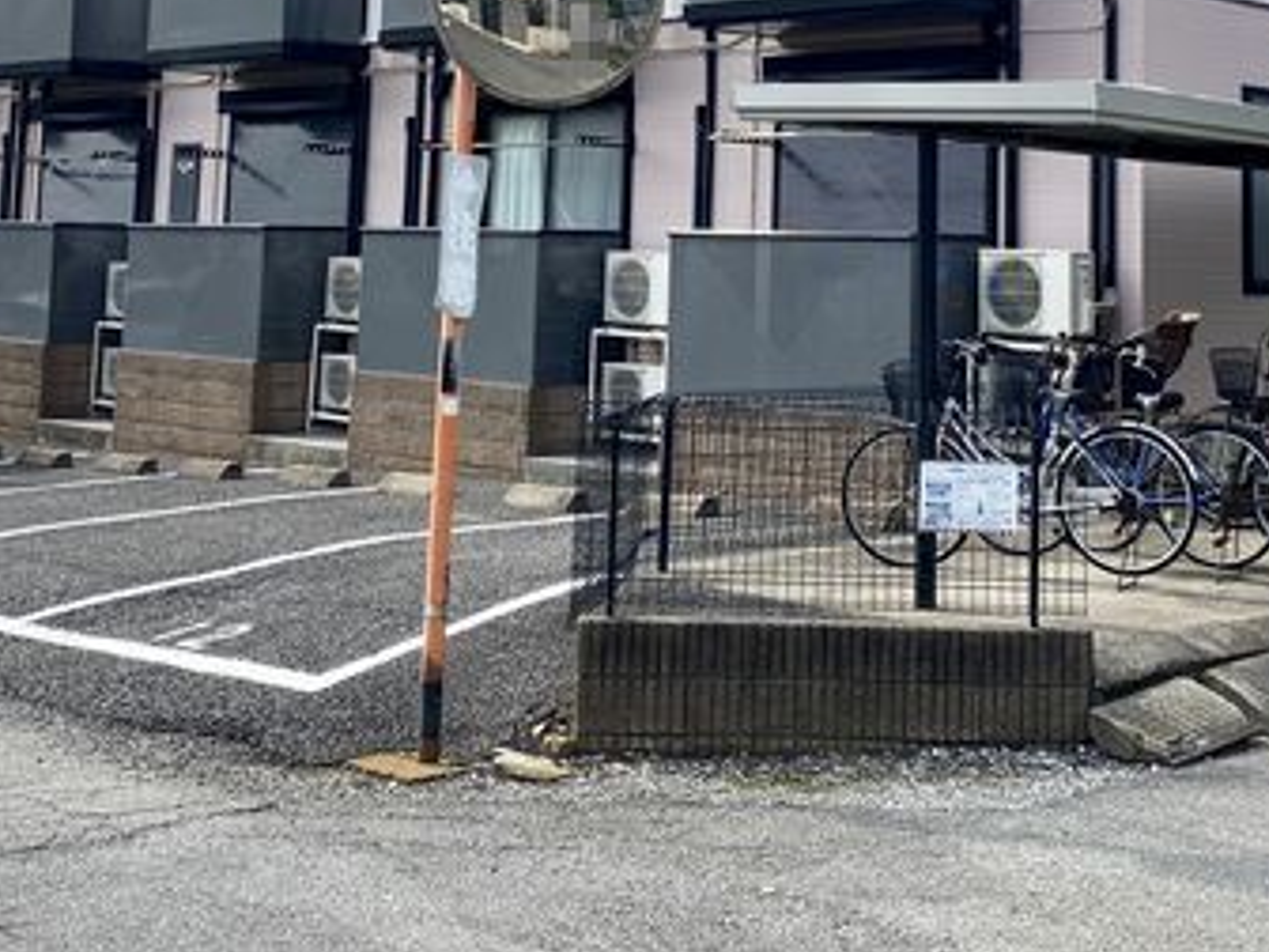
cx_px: 808
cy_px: 34
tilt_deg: +6.3
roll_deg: -1.9
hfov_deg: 33.0
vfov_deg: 24.3
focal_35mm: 58
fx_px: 2126
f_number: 1.8
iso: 32
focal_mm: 4.25
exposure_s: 1/1135
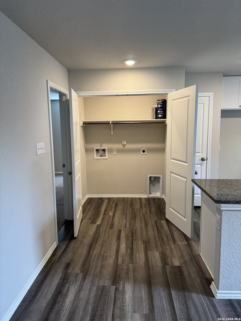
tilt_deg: -7.1
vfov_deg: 71.6
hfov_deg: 56.8
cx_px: 120
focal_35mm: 24
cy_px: 160
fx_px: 223
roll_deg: +1.4
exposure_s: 1/120
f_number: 1.78
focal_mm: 6.76
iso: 200
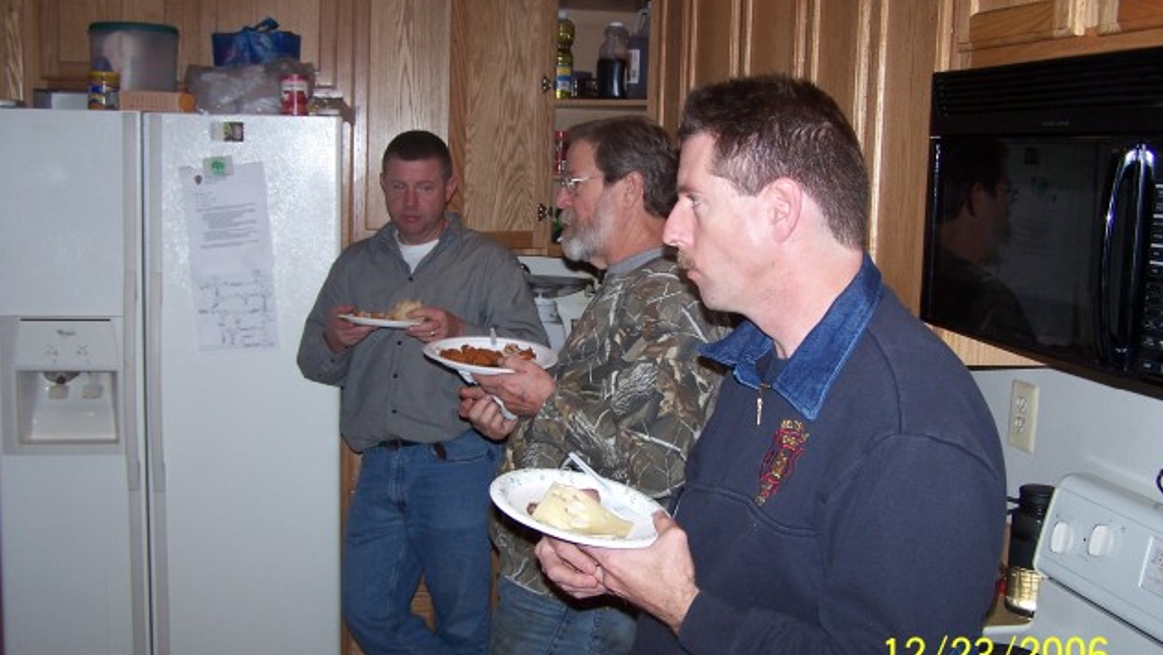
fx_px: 1295
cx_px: 584
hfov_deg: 48.4
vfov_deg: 28.4
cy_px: 330
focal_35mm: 42
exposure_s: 1/60
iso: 80
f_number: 2.8
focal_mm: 6.3
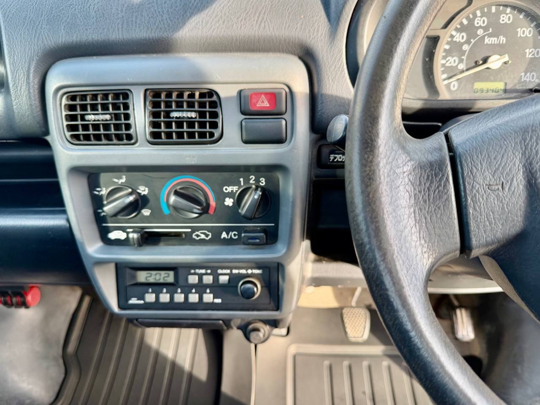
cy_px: 202
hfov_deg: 71.6
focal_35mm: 24
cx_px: 270
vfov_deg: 56.8
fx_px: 374
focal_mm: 6.76
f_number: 1.78
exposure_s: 1/143
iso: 80
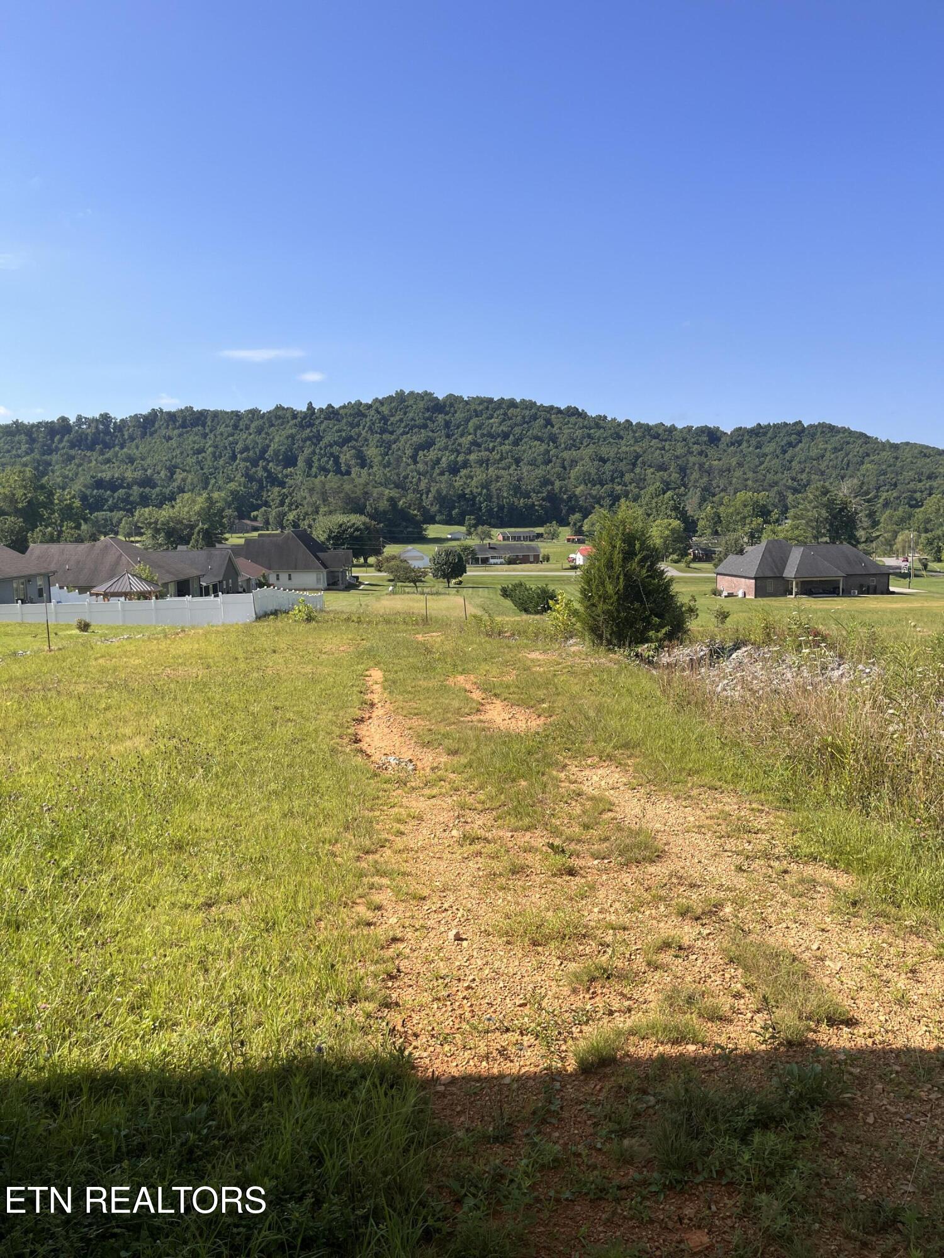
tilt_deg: -6.9
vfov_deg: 67.3
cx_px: 472
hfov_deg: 53.1
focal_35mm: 26
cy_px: 629
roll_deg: +1.5
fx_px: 945
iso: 50
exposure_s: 1/2825
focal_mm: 5.1
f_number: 1.6
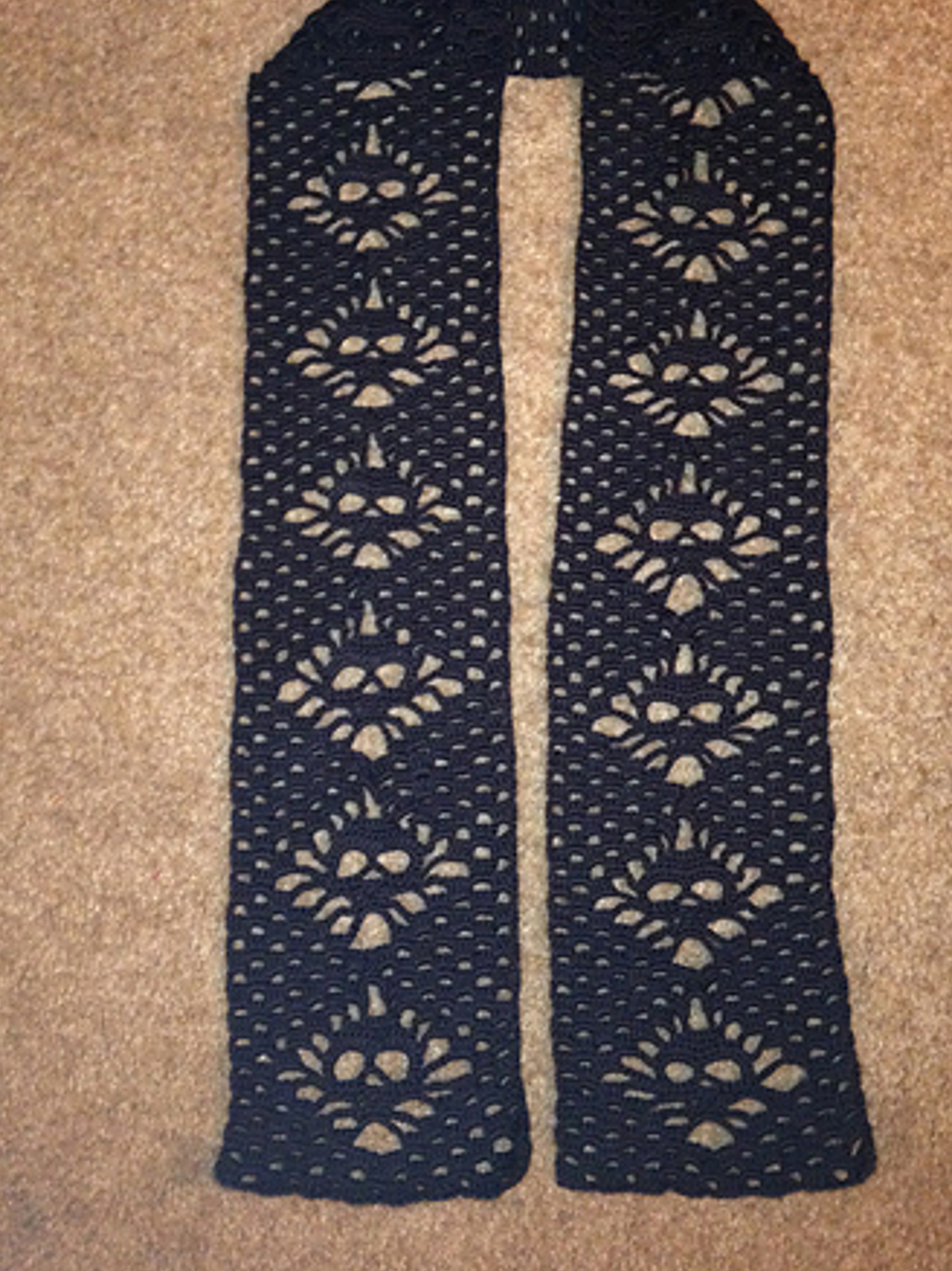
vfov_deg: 46.7
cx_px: 538
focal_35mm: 40
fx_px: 1468
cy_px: 548
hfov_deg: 35.9
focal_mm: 4.28
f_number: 2.4
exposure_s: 1/16
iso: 400
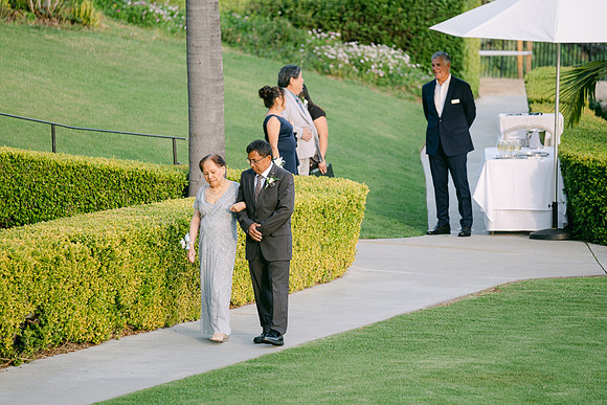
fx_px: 3541
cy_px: 202
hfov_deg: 9.8
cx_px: 304
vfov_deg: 6.5
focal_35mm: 210
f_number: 2.8
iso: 160
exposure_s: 1/170
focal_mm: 140
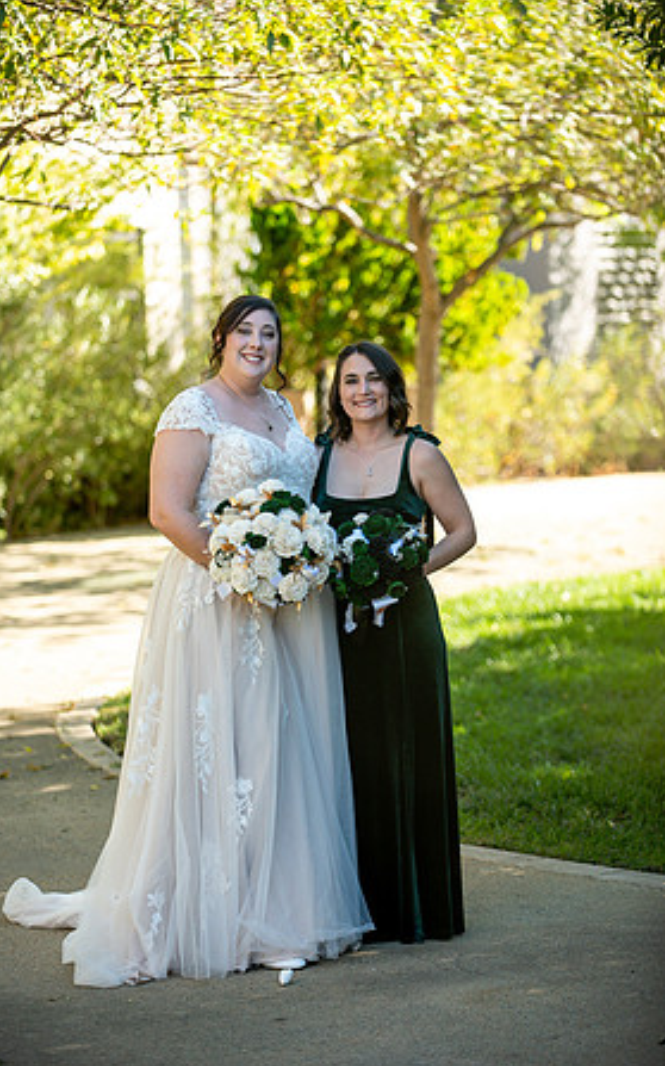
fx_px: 3454
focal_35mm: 119
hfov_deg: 11.0
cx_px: 315
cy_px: 534
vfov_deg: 17.5
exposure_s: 1/1600
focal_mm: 116
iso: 400
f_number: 2.8
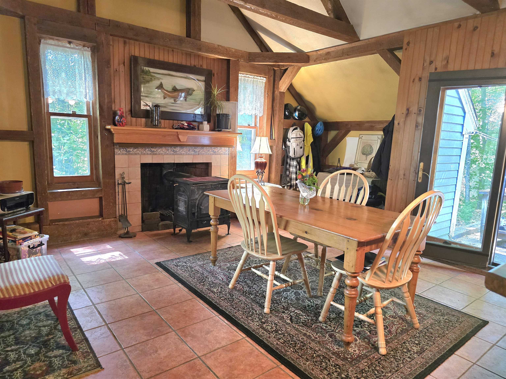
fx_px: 336
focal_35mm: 23
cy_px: 190
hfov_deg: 73.9
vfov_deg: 58.9
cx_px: 253
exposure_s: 1/60.2
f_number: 1.7
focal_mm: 6.3
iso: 640
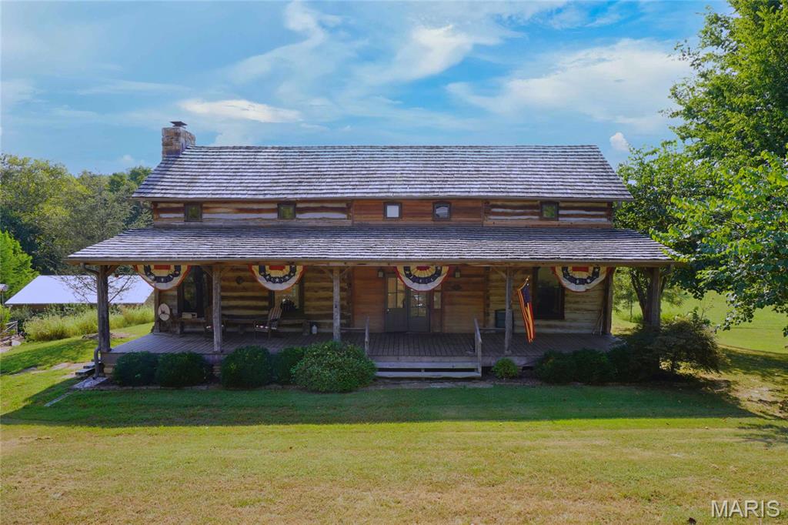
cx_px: 394
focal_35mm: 21
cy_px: 262
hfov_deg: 81.2
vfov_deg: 59.5
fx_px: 459
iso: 100
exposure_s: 1/125
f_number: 8
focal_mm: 14
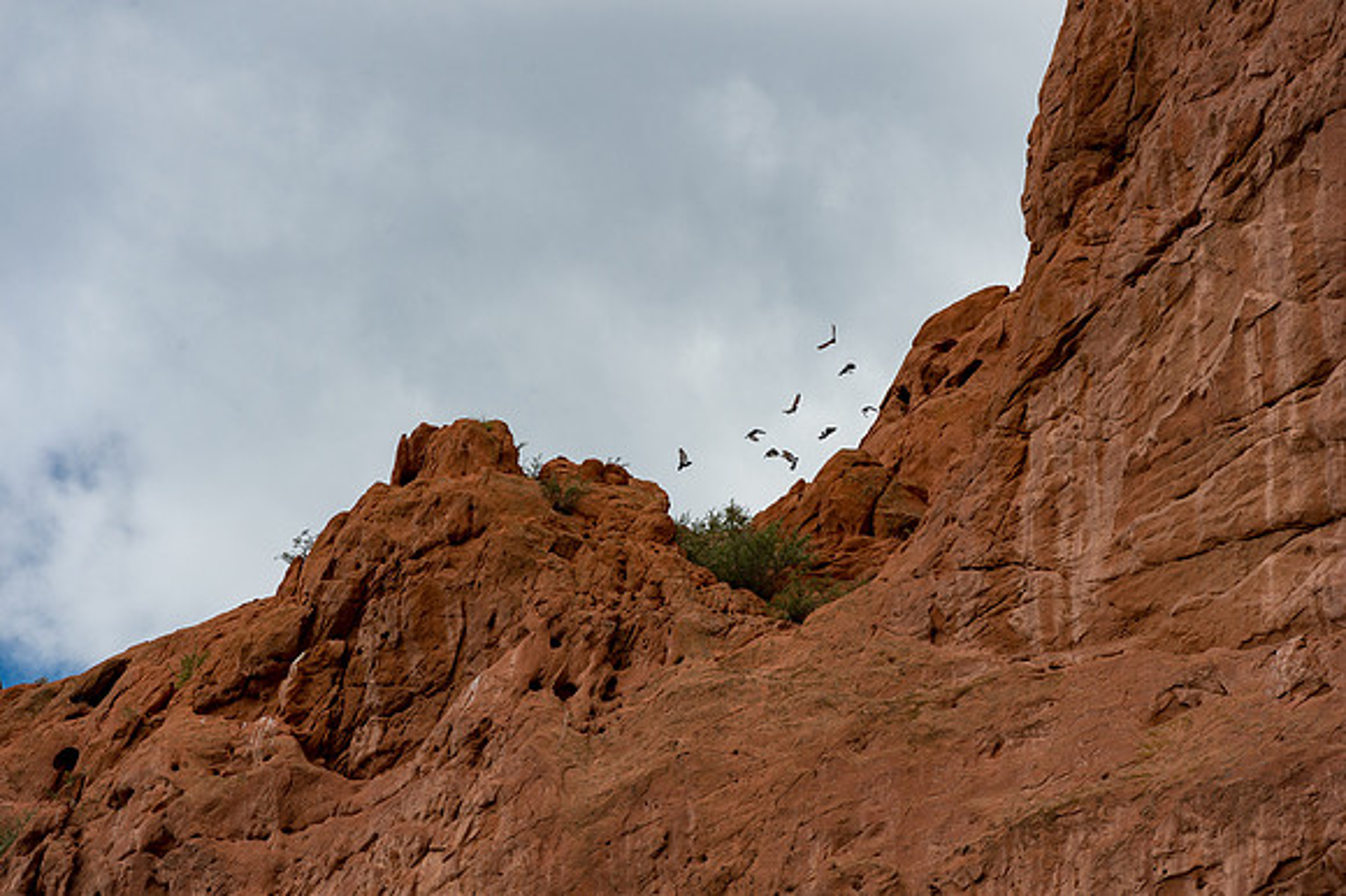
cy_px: 448
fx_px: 7473
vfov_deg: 6.9
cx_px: 673
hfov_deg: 10.3
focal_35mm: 200
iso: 250
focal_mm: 200
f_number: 9
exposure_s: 1/800
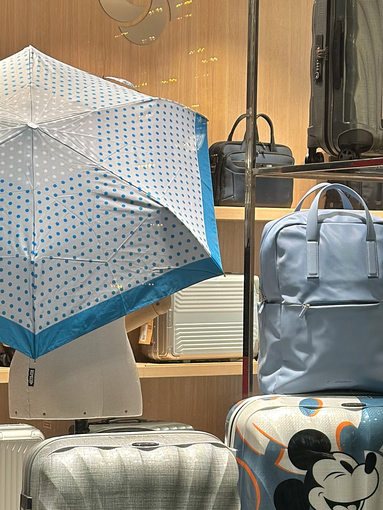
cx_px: 77
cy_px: 386
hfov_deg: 13.4
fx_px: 1622
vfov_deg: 17.8
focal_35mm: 110
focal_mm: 6.86
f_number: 1.78
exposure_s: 1/100
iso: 80
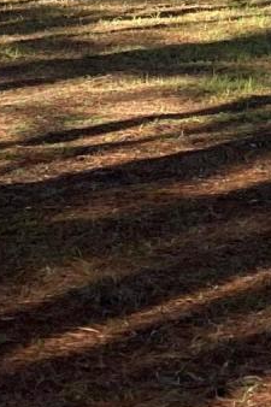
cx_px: 736
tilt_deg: +11.4
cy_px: -533
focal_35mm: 160
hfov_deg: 7.7
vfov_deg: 11.0
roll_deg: -1.0
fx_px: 1808
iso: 32
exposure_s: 1/711
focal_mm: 4.25
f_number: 1.8
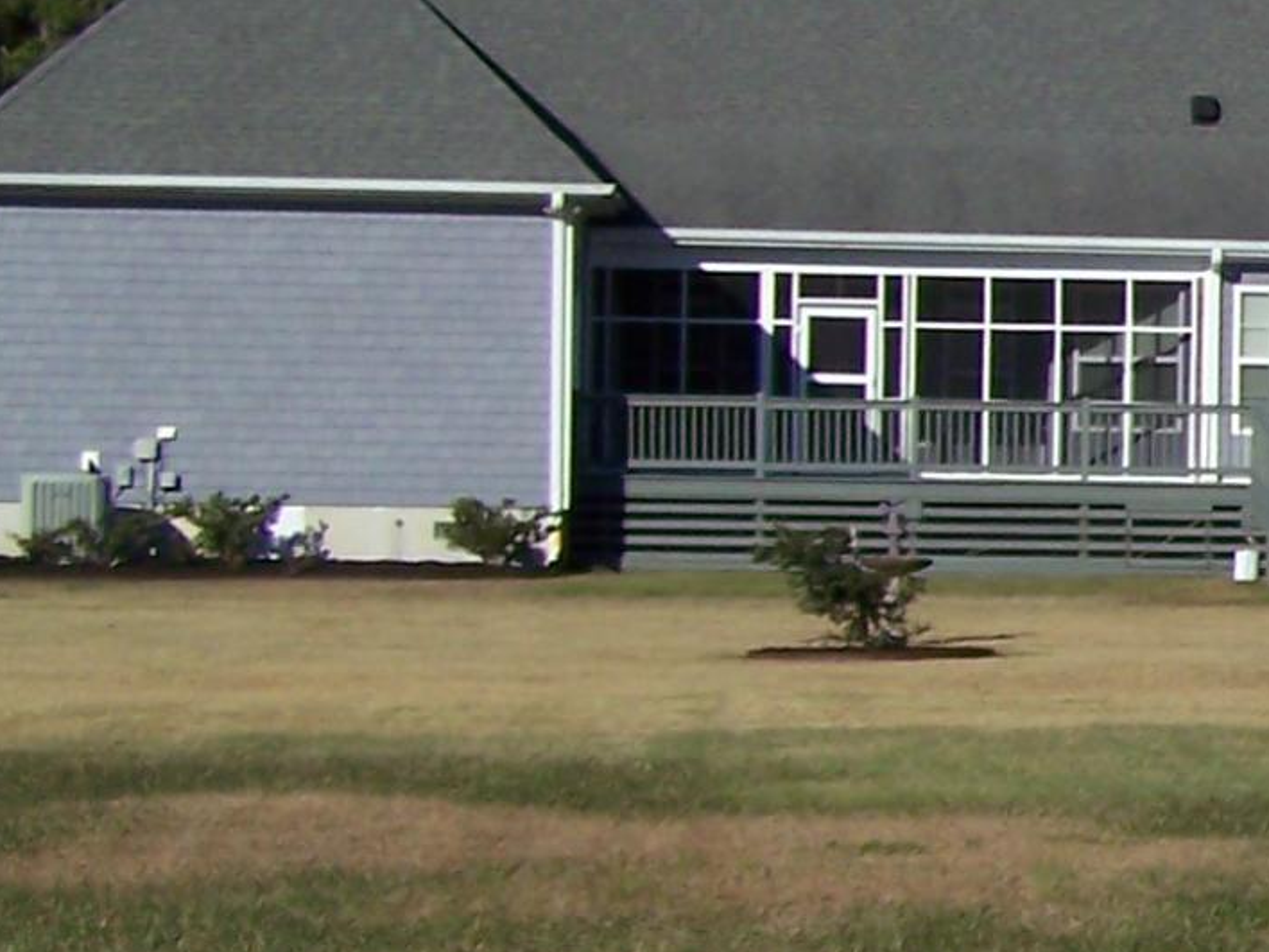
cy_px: 638
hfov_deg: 11.3
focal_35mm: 161
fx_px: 5902
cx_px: 2420
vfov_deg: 9.2
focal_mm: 6.3
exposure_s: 1/1000
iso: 64
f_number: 4
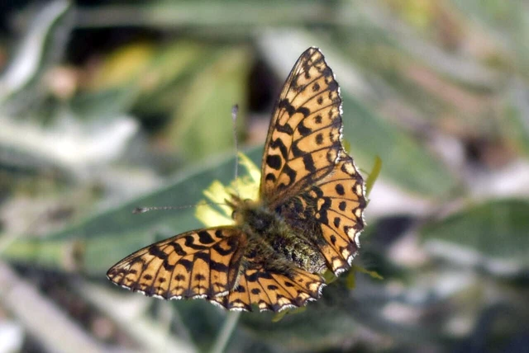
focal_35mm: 158
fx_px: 2316
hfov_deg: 13.0
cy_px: 176
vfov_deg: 8.7
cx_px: 264
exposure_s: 1/3200
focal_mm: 105
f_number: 3.2
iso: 200
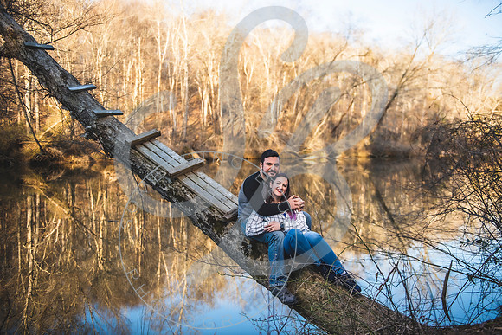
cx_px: 251
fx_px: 446
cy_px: 168
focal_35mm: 32
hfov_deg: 58.7
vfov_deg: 41.1
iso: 100
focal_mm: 32
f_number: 2.8
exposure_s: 1/320
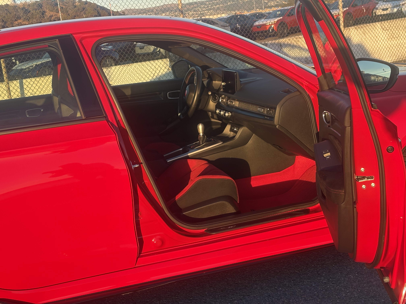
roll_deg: +8.0
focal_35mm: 52
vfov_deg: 28.0
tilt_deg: -12.4
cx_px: 203
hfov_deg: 36.8
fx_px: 610
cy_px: 152
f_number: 1.6
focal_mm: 5.96
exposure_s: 1/450
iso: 40
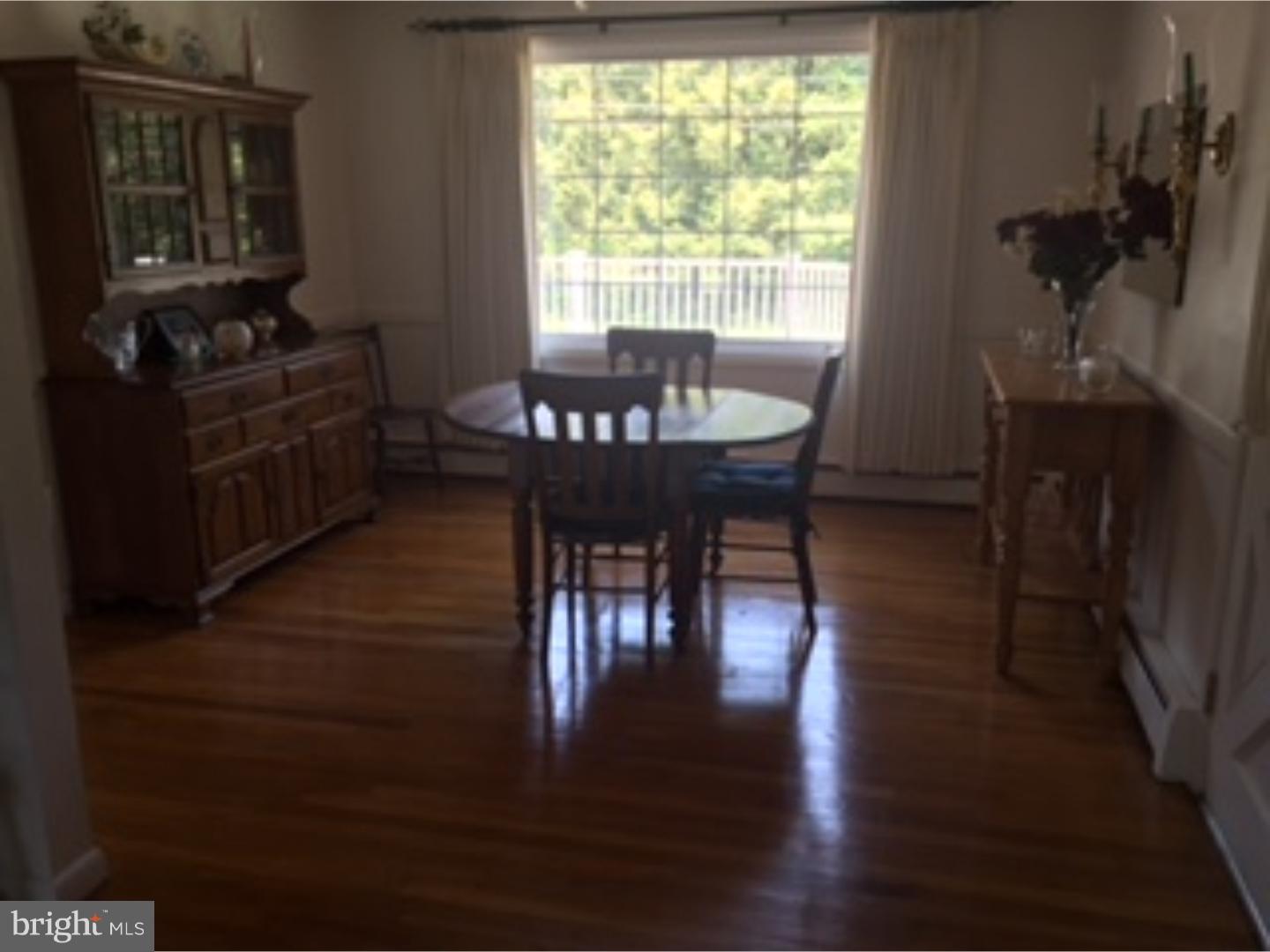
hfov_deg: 61.7
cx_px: 635
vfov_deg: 48.2
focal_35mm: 29
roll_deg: -1.2
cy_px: 476
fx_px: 1064
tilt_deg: -14.7
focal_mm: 4.15
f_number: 2.2
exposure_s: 1/40
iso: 32
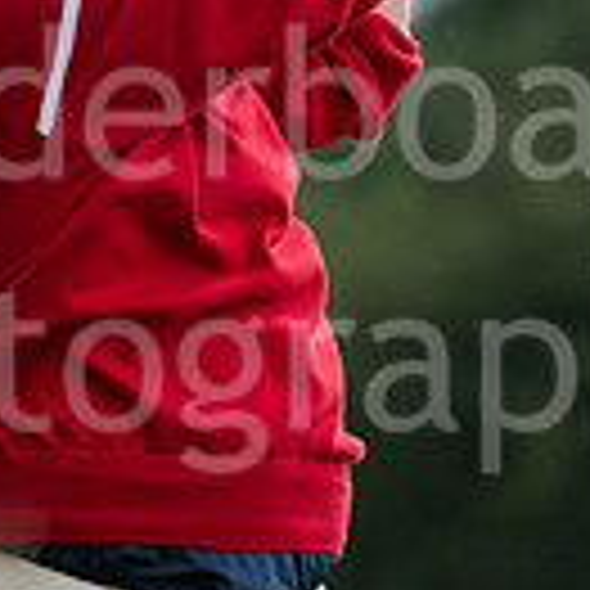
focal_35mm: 1637
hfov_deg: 1.1
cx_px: 225
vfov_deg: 1.1
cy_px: 146
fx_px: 31567
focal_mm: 290
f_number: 5.6
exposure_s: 1/1600
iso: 800
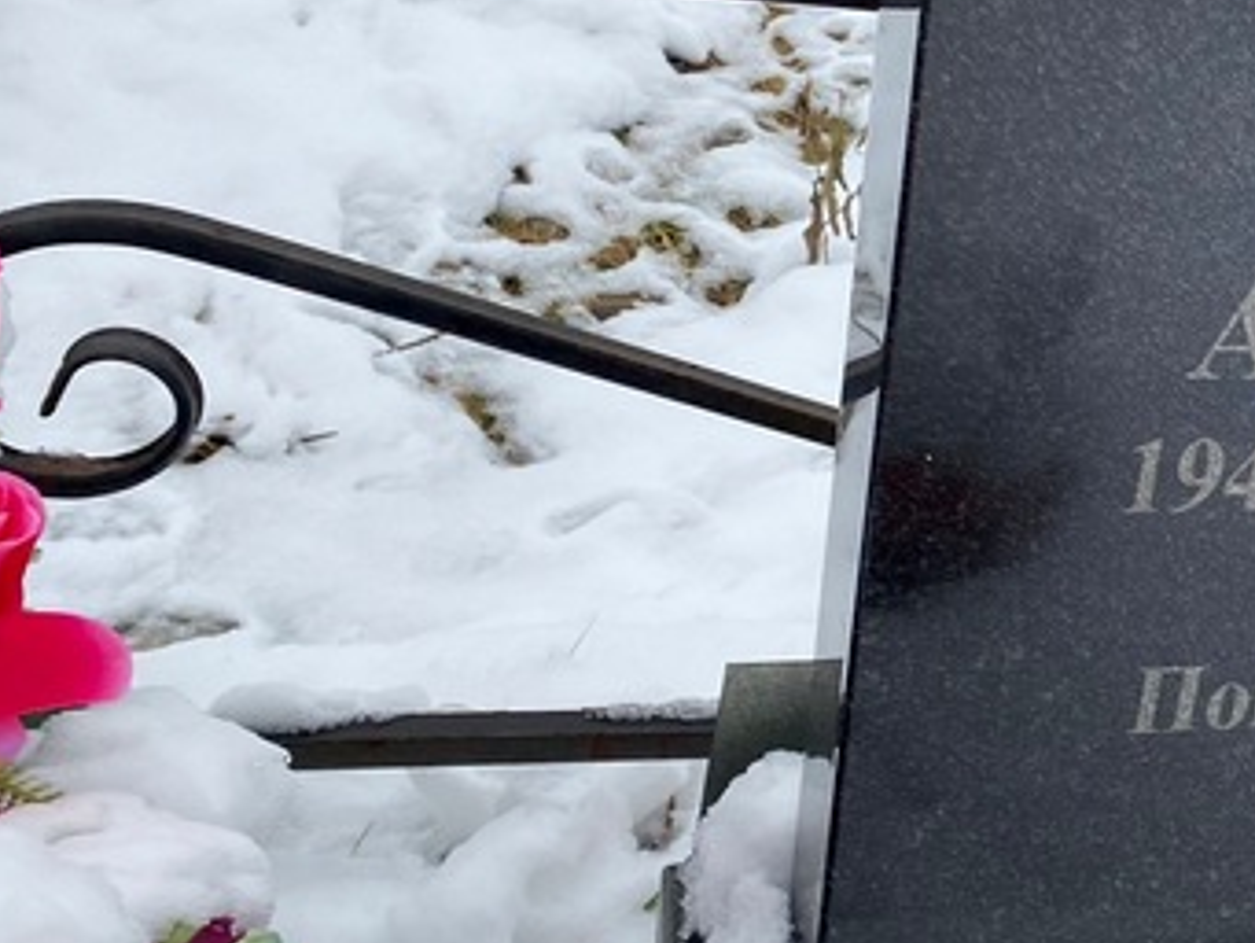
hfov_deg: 28.4
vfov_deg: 23.9
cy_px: 280
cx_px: 1428
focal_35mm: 61
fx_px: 2212
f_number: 1.8
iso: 32
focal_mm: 4.25
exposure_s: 1/374
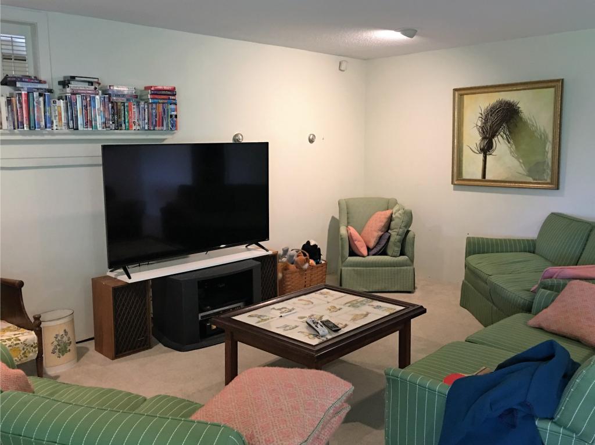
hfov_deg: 61.7
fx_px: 498
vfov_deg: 48.2
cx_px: 298
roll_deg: +0.5
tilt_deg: -7.8
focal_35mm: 29
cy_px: 222
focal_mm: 4.15
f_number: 2.2
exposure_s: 1/15
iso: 100
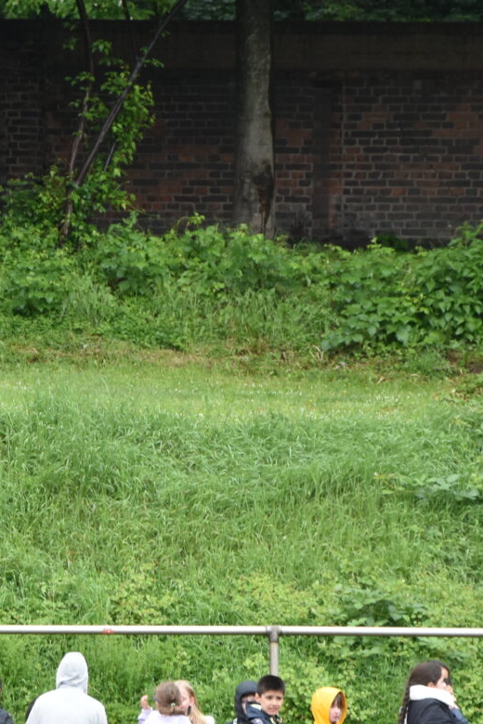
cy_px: 511
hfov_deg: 3.3
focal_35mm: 413
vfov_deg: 5.0
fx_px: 8317
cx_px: 25
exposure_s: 1/160
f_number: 6.3
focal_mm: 105
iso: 400
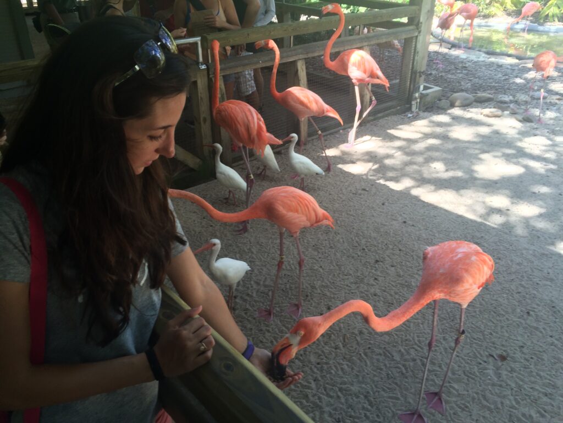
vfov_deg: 48.2
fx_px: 472
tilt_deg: -29.5
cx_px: 282
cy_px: 212
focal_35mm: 29
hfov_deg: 61.7
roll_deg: +0.1
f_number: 2.2
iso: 64
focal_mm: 4.15
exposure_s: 1/120
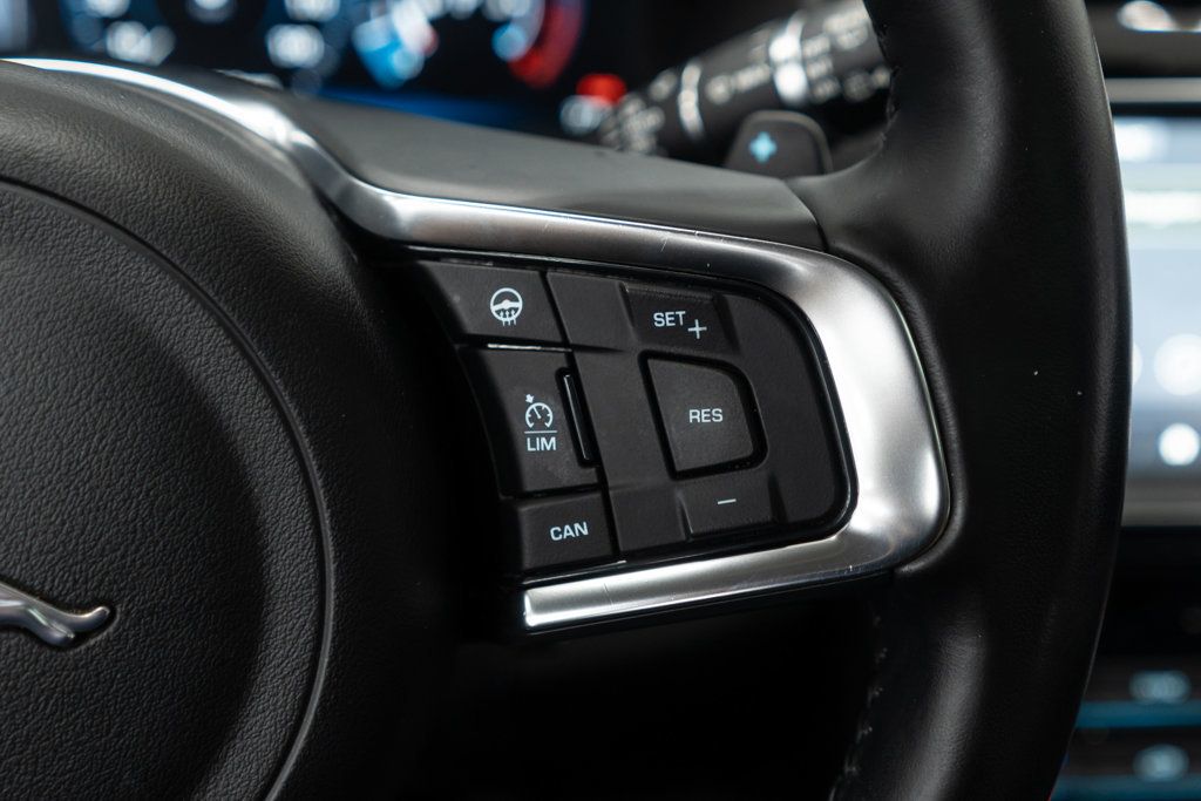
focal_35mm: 42
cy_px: 400
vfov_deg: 31.9
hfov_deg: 46.4
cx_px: 600
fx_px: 1401
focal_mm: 28
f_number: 3.2
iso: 640
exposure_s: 1/40
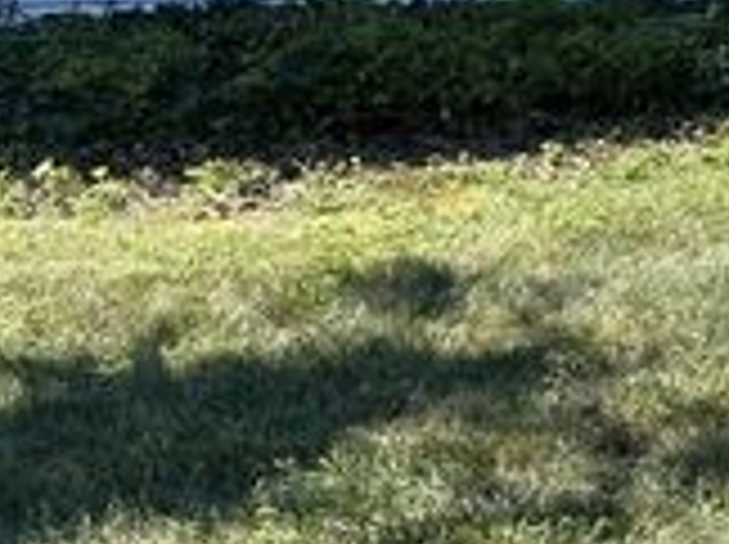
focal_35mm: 95
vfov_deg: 14.5
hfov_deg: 18.1
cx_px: 1138
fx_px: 1998
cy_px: -252
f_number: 1.78
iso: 80
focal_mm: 6.86
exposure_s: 1/2525
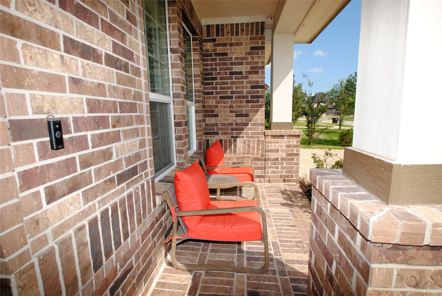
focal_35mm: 17
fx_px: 212
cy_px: 148
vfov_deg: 69.8
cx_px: 221
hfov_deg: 92.4
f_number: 8
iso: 100
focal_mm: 11.5
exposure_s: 1/200
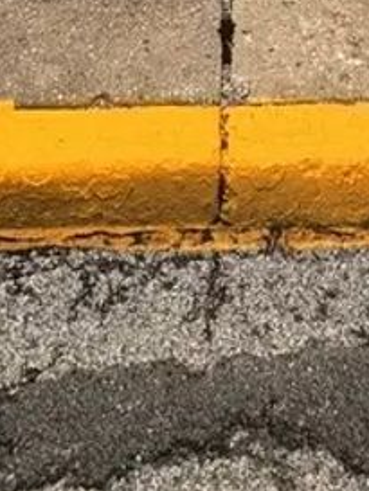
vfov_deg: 16.2
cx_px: 286
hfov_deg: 20.8
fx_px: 994
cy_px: -625
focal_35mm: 70
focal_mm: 2.22
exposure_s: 1/533
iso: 40
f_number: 2.2
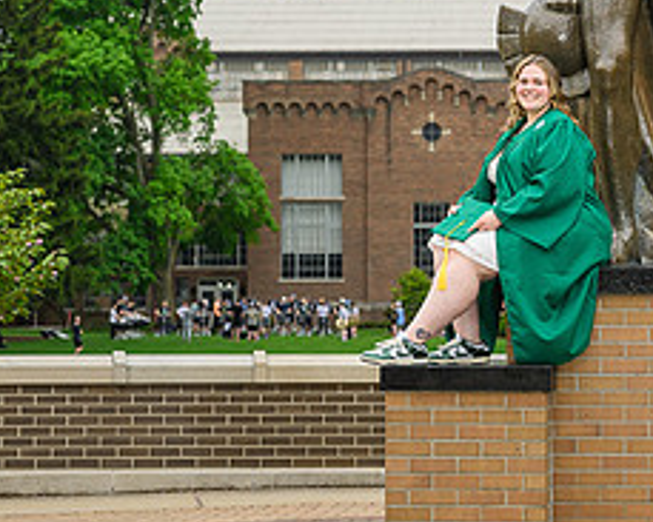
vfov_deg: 9.4
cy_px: 140
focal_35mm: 164
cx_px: 508
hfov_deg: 11.7
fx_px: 3168
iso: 64
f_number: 4
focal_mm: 63
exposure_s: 1/160
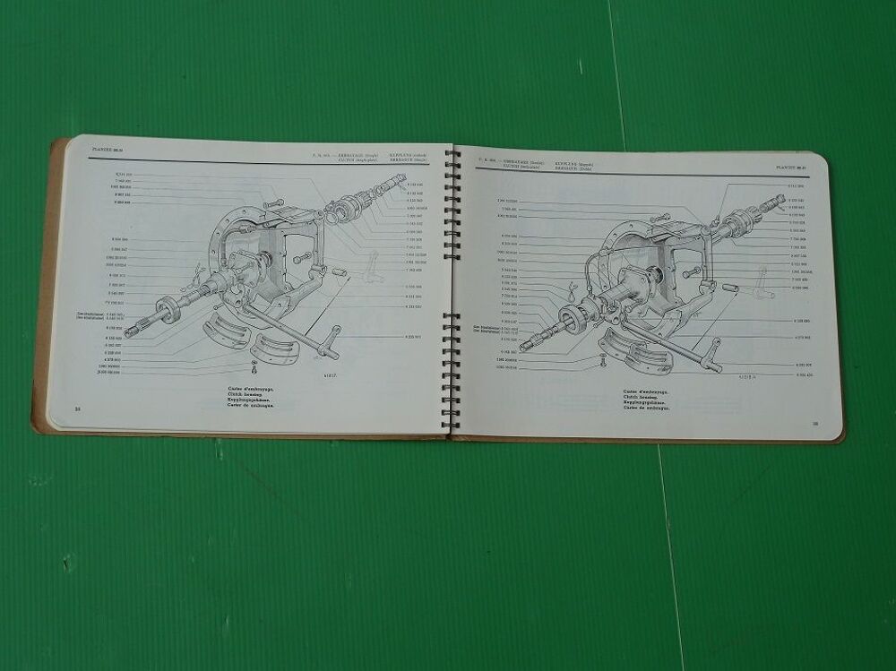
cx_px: 448
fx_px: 1526
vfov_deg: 24.8
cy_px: 336
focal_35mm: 59
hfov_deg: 32.7
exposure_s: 1/400
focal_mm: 9.7
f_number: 3.9
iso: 80
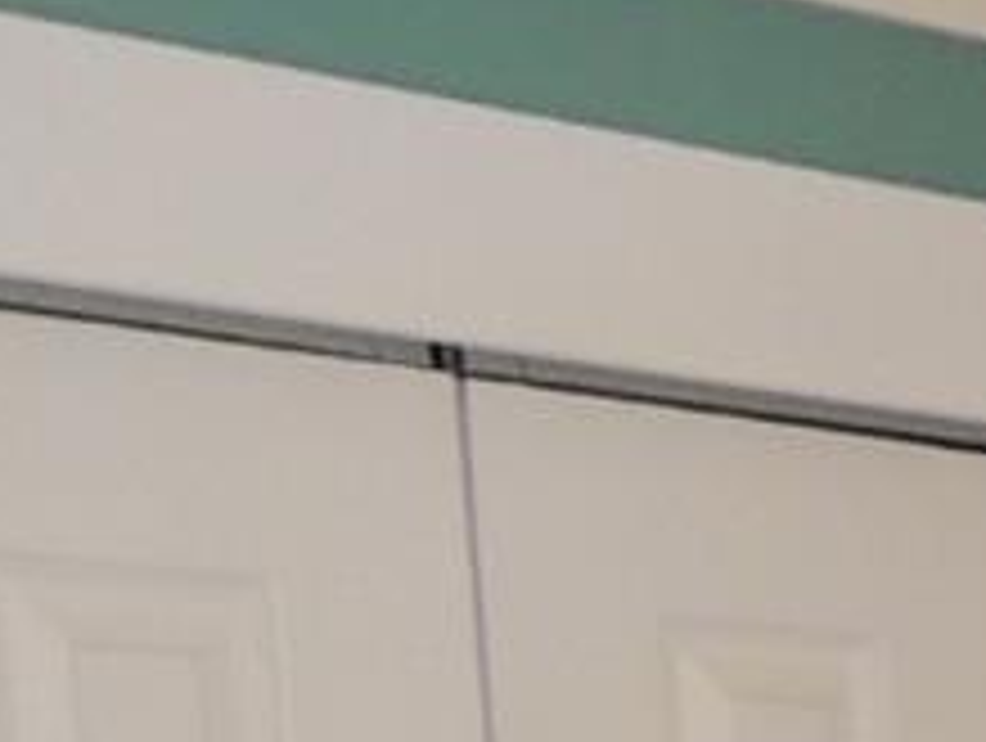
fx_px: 4679
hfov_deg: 9.7
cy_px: 2266
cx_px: 2773
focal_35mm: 164
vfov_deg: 7.8
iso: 360
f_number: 3
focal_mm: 4.3
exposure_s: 1/30
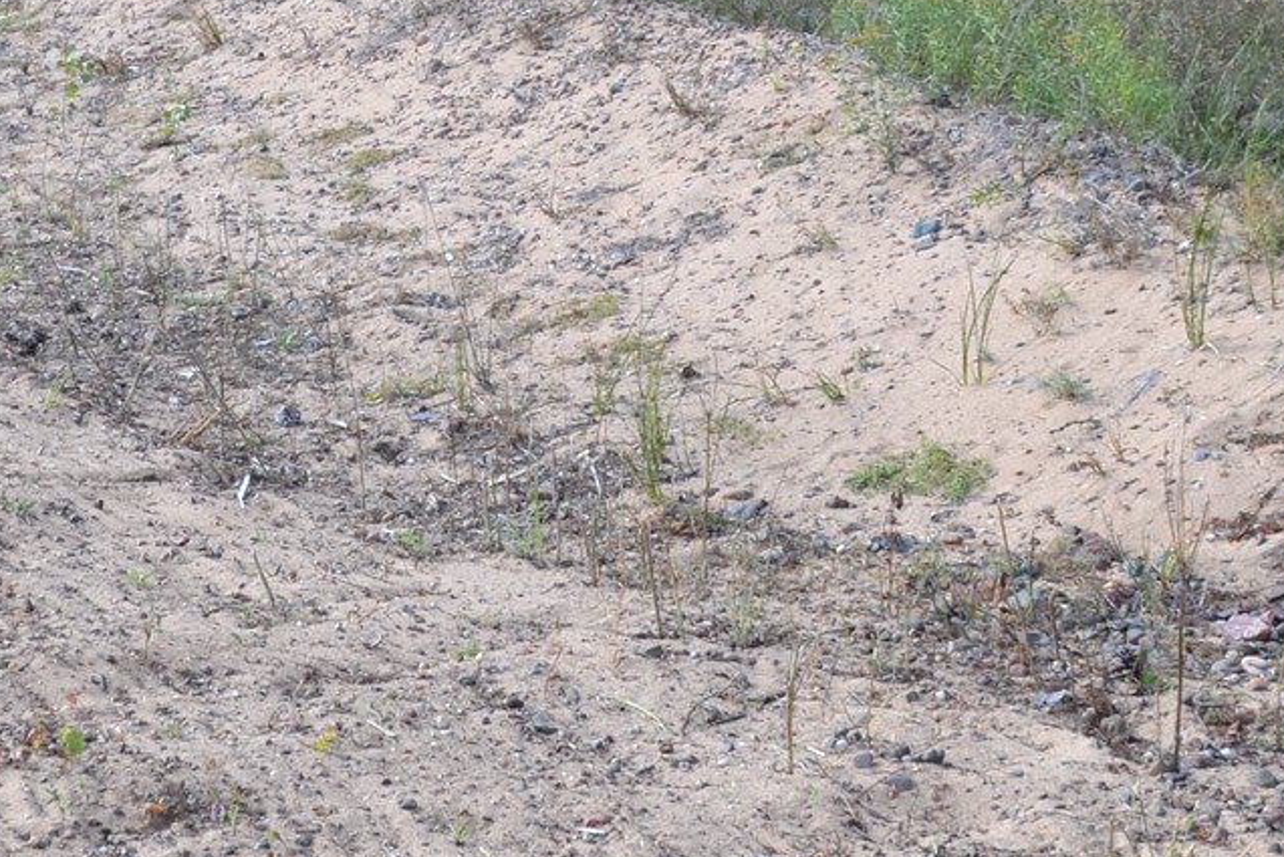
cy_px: 46
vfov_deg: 14.7
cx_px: 242
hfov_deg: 21.8
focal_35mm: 92
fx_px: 3282
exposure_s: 1/125
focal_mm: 18
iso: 160
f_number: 5.6
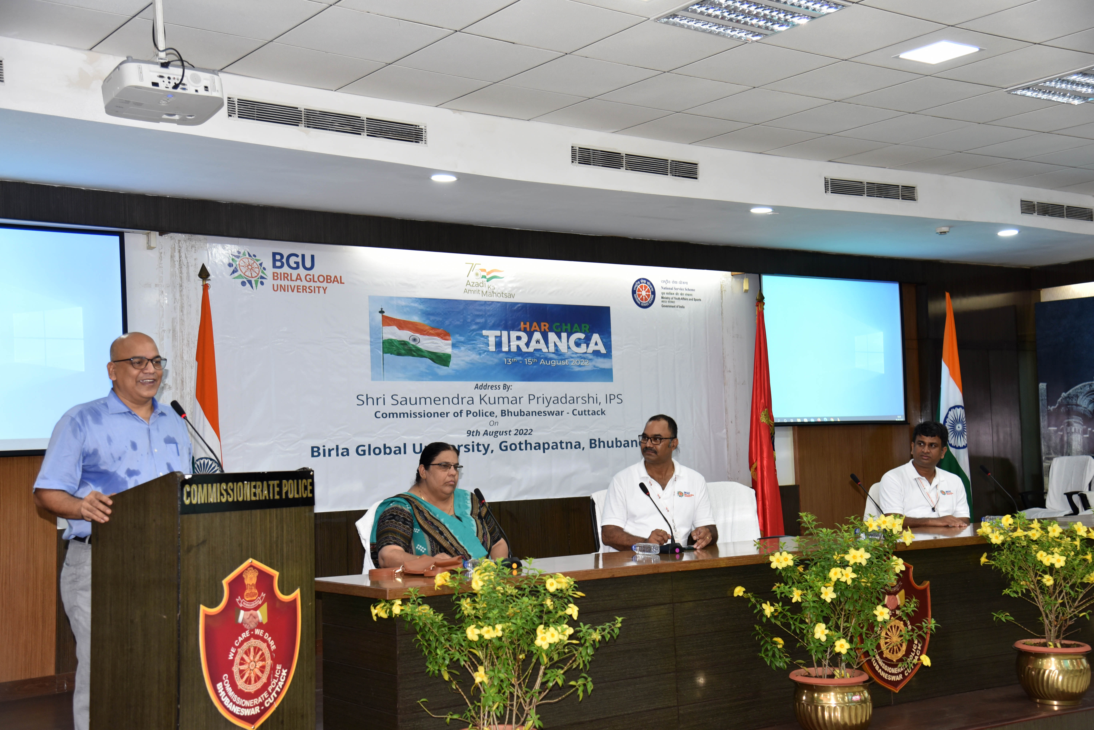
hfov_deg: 42.7
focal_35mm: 46
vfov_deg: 29.3
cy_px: 365
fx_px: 1398
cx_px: 547
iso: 800
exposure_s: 1/100
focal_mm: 46
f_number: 5
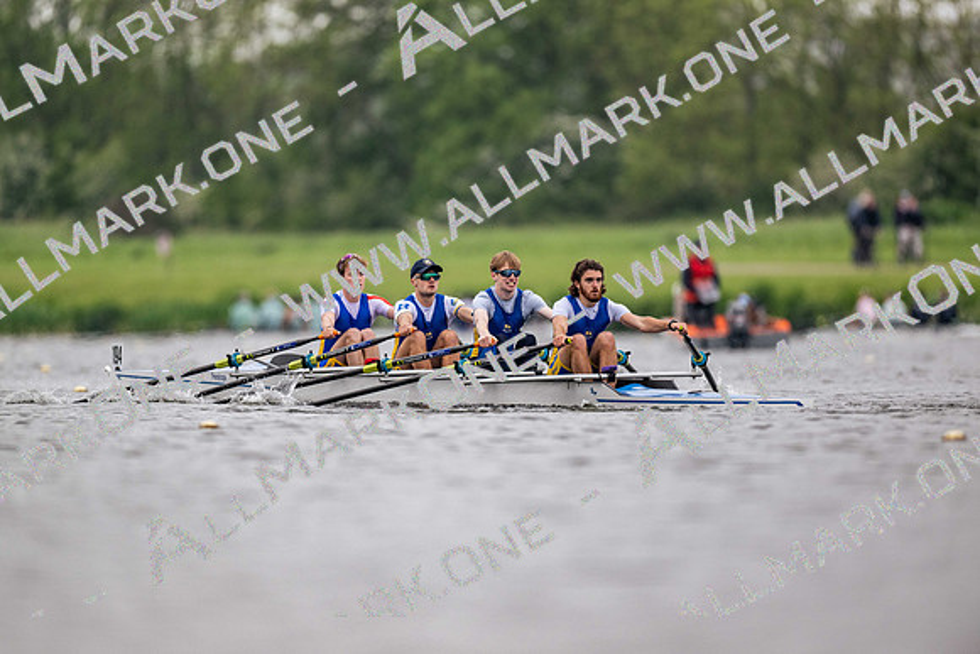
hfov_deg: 3.4
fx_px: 16336
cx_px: 490
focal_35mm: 600
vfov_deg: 2.3
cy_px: 327
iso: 1100
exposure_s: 1/2000
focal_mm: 600
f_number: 4
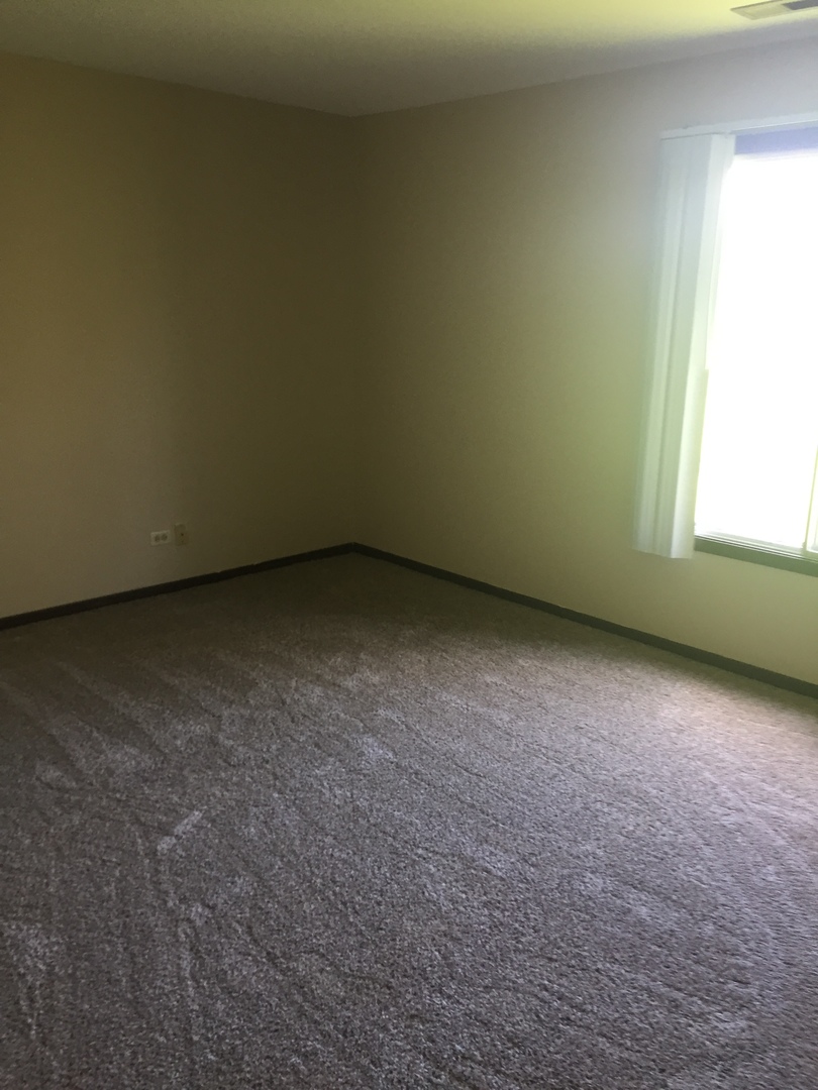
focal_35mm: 29
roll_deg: -0.7
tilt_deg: -12.9
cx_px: 409
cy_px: 545
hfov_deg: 48.2
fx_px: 914
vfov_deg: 61.7
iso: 80
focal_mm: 4.15
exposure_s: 1/30
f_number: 2.2
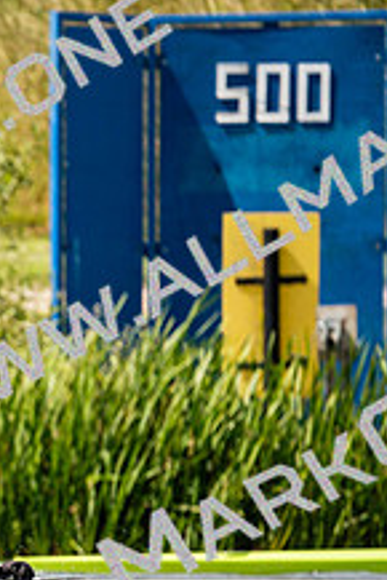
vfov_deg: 1.3
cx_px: -302
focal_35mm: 1602
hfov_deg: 0.9
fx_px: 25789
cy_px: 488
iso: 250
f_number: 6.3
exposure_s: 1/2000
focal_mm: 600
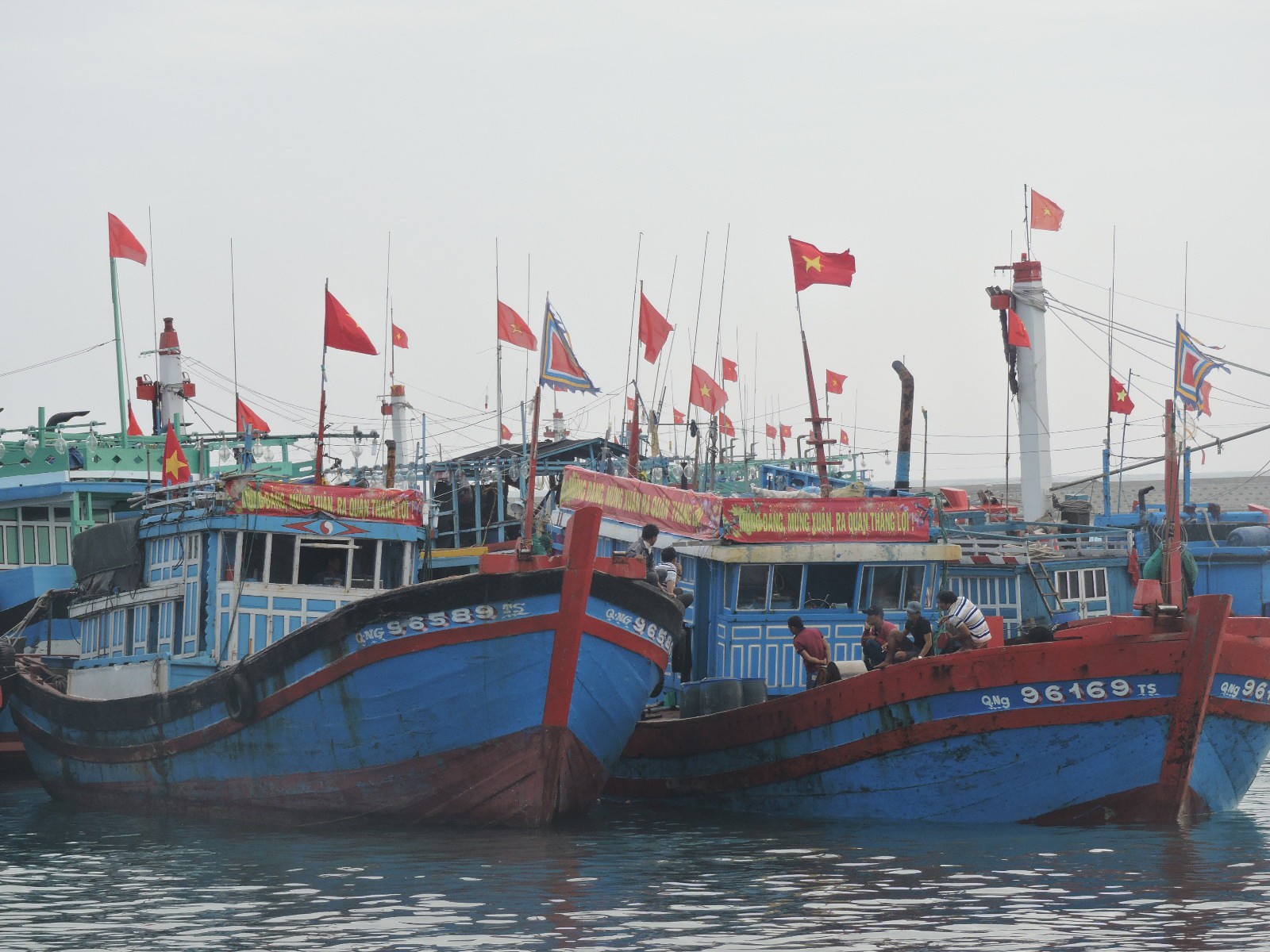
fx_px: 7338
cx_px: 635
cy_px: 476
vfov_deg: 7.4
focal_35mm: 200
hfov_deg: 9.9
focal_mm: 35.8
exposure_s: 1/125
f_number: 5.3
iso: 100
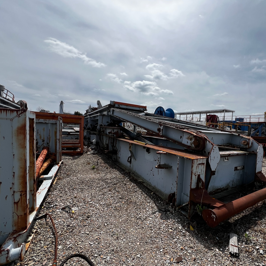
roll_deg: -2.8
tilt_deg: -0.5
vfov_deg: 87.4
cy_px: 137
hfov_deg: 85.8
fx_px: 139
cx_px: 166
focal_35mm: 16
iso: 32
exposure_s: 1/2421
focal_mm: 1.57
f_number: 1.8
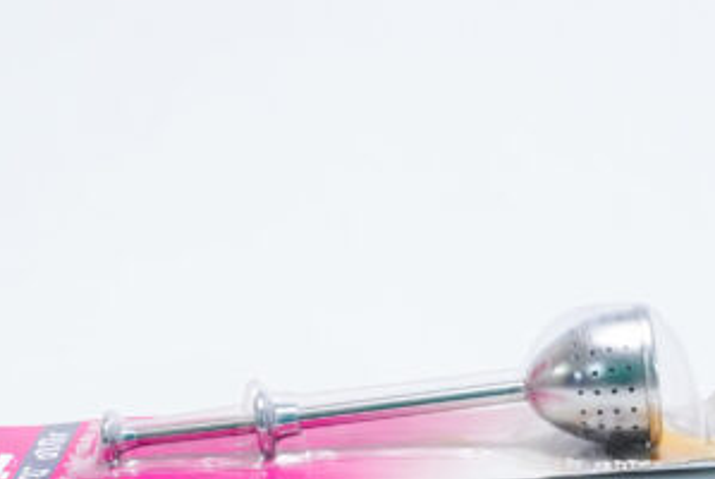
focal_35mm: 92
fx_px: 1829
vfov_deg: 14.9
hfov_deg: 22.1
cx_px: 342
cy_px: 325
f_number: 10
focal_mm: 43
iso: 3200
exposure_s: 1/125
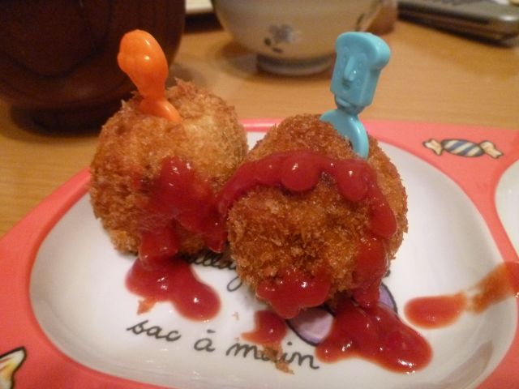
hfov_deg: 69.4
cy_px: 194
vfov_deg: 54.9
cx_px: 260
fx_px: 375
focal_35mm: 25
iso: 640
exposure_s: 1/15
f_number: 2.8
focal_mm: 4.5
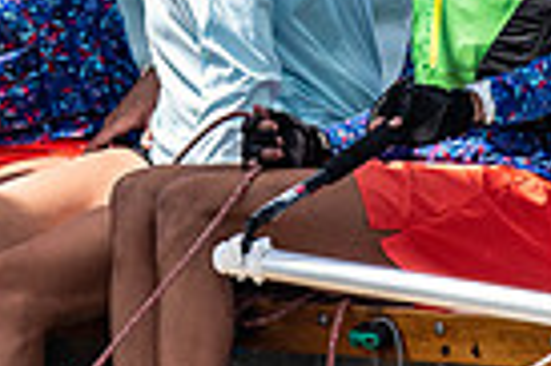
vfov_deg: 0.7
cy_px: -187
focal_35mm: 1906
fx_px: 29137
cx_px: 326
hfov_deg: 1.1
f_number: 5
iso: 500
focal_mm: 300
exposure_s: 1/6400
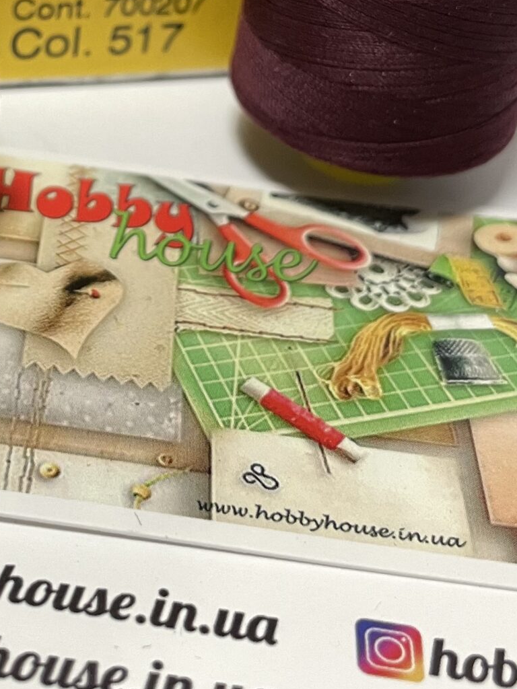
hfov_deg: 22.2
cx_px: 76
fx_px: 1294
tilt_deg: -33.2
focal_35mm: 65
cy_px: 122
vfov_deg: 29.1
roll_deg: -5.8
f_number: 1.6
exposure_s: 1/65
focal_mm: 4.2
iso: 125
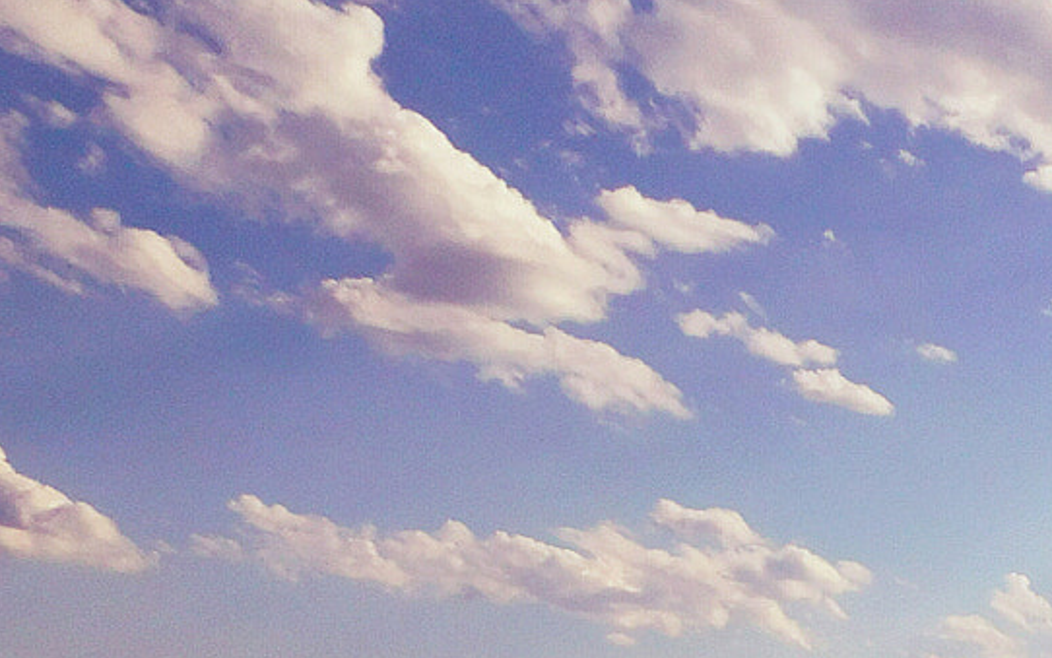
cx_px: 1491
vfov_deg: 16.8
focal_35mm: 72
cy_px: 924
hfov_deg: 23.8
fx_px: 2065
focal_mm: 4
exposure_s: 1/1250
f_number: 6
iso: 125
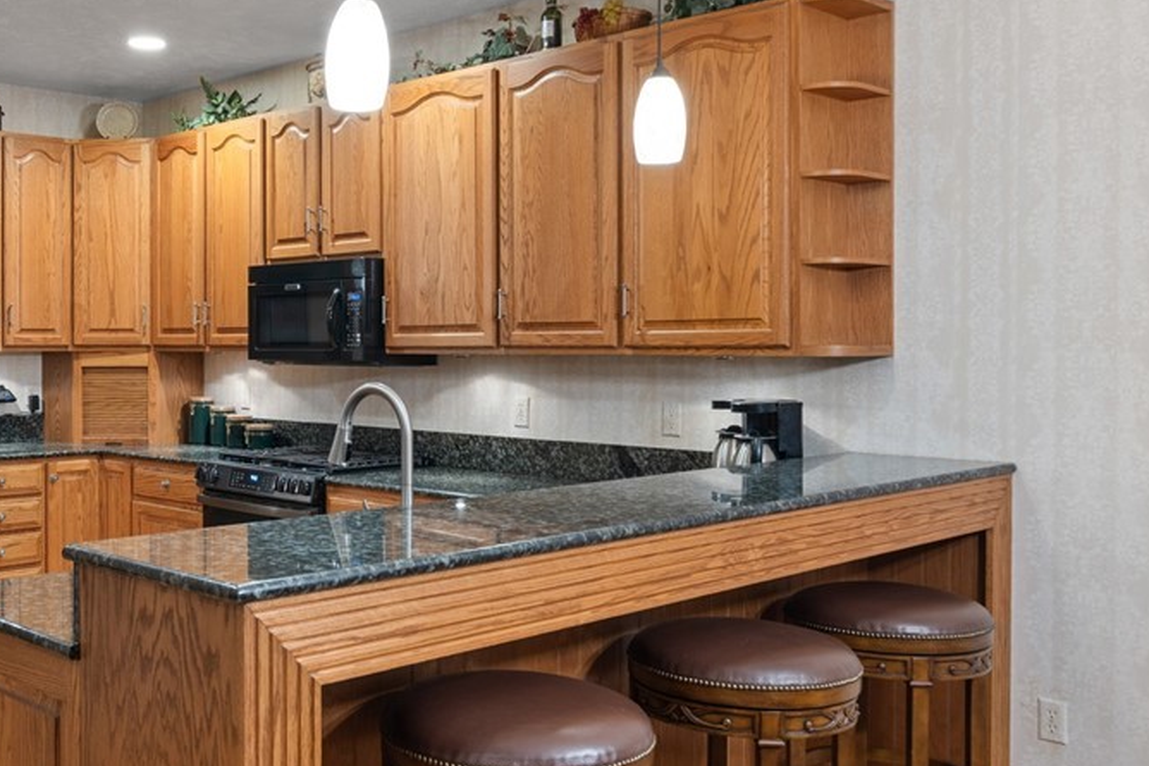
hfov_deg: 48.2
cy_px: 335
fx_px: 1244
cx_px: 334
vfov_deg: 34.1
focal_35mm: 39
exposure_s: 4
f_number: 9
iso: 250
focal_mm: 24
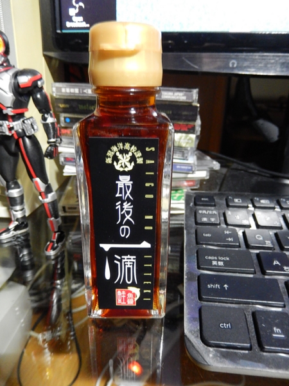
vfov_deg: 69.4
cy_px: 193
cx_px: 144
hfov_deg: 54.9
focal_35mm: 25
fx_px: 278
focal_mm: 4.5
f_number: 3.4
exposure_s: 1/5
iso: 800
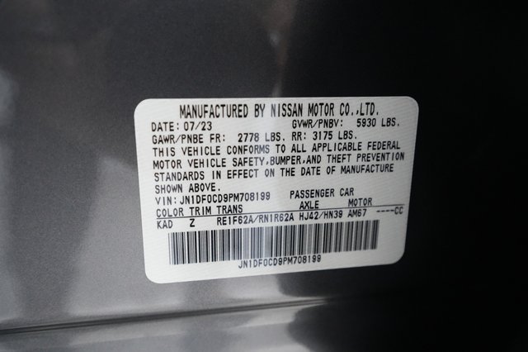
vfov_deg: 46.4
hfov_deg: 65.5
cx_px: 264
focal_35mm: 28
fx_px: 410
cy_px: 176
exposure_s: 1/100
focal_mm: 28
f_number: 4.5
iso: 10000
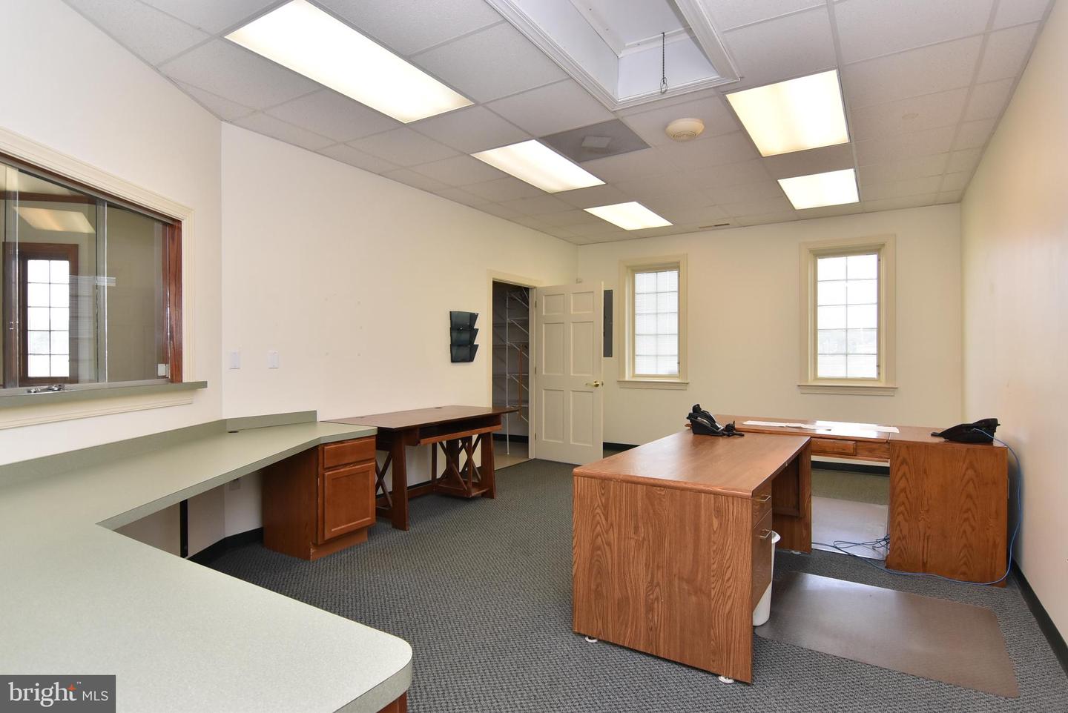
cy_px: 356
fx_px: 534
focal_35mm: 18
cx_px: 534
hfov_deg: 90.0
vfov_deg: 67.5
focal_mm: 12
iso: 800
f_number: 8
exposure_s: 1/125
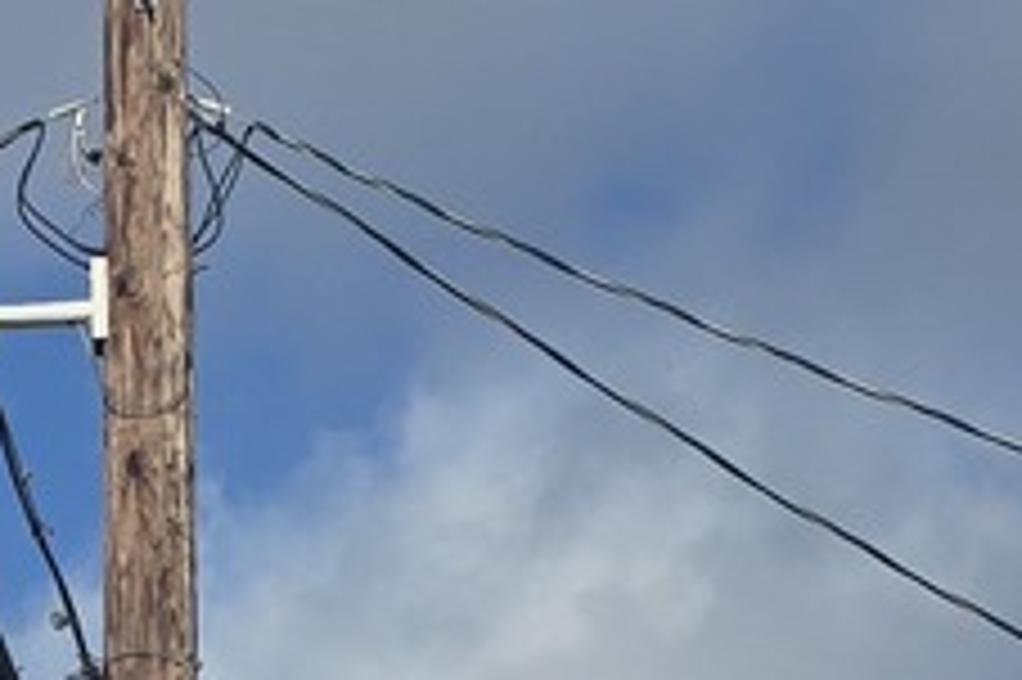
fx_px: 4312
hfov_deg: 13.2
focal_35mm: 152
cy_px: 1567
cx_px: -198
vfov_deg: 8.3
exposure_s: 1/1286
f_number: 1.7
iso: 12
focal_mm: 6.3
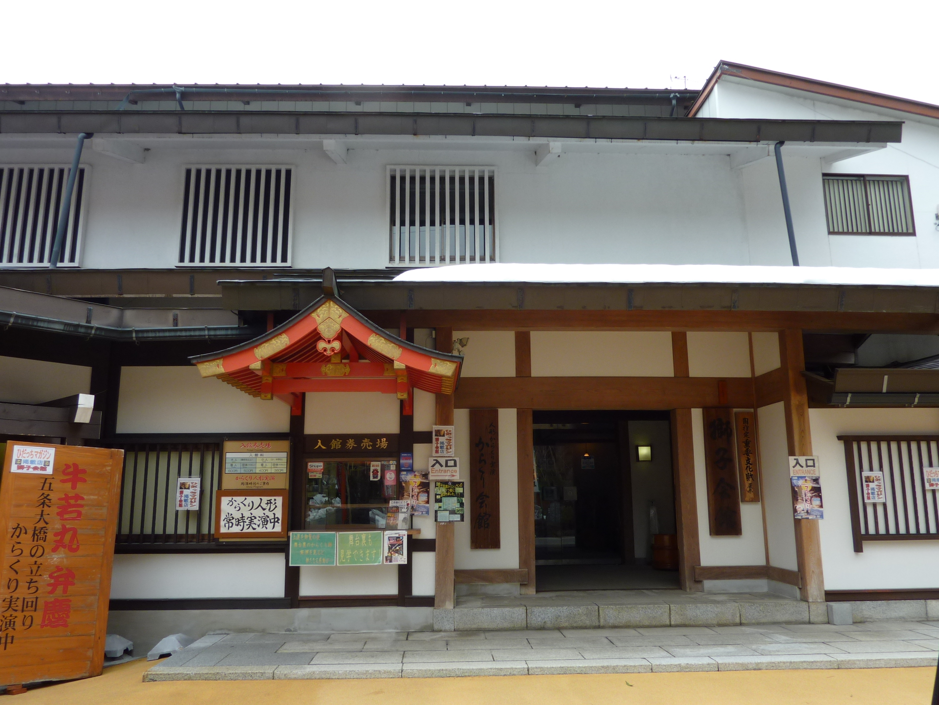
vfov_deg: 53.1
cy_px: 349
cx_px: 471
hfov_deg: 67.3
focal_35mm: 26
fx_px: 705
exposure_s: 1/100
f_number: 3.5
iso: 80
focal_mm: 4.1
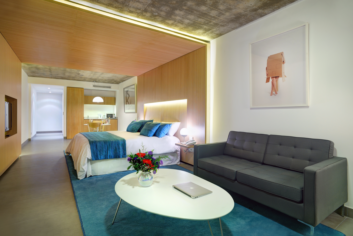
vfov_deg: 64.6
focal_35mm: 19
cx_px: 176
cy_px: 118
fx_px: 186
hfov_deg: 86.9
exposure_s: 4
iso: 200
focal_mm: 19
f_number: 8
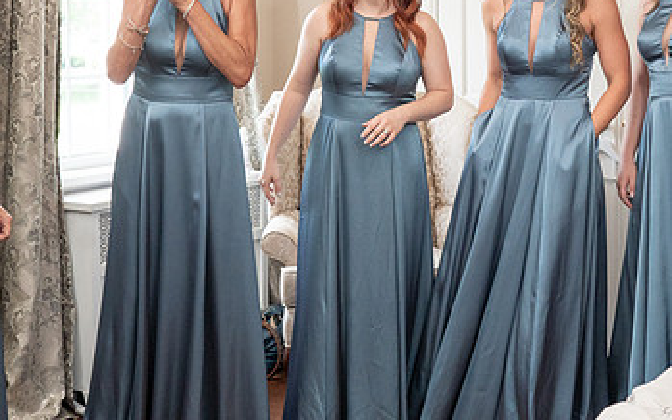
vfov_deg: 16.2
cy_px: 18
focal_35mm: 79
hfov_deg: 26.1
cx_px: 389
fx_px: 1447
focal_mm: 35
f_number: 6.3
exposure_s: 1/200
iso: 2000
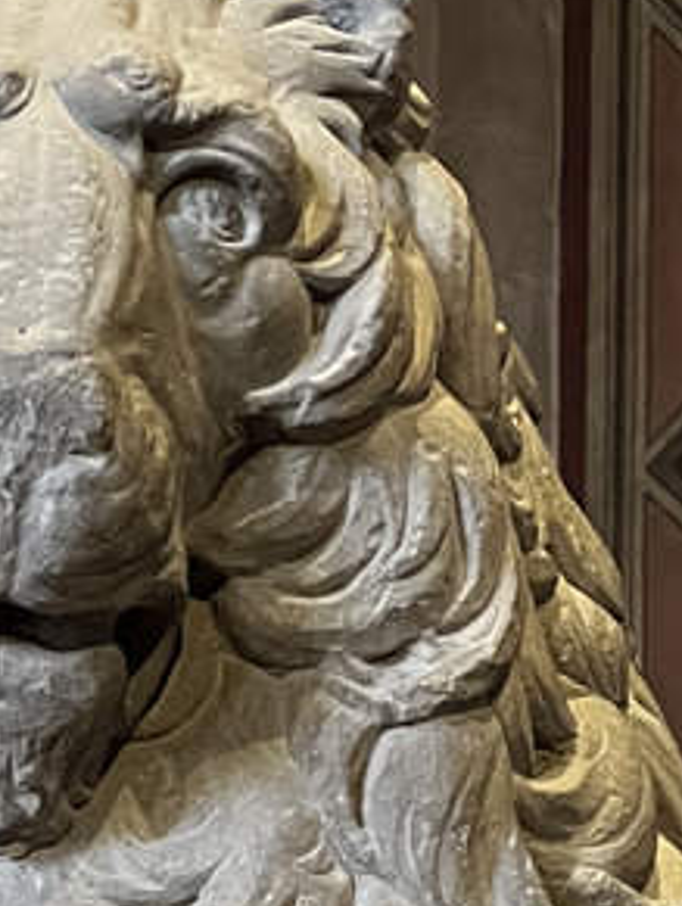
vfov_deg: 6.1
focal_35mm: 317
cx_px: 149
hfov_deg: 4.7
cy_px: 1547
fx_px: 8309
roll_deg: -0.8
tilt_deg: +7.9
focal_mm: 9
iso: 640
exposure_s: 1/50
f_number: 2.8
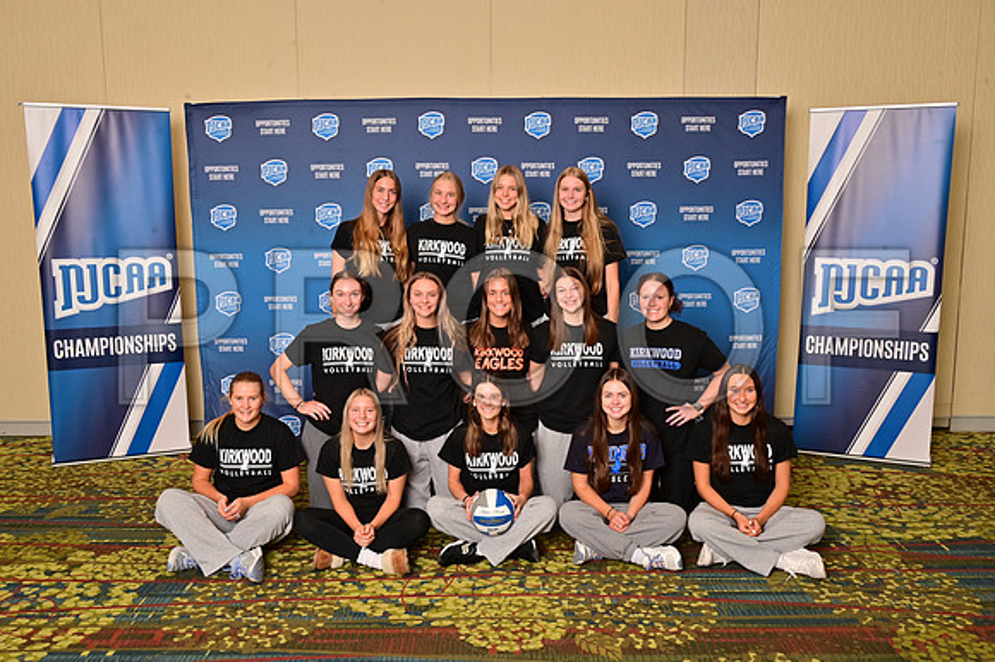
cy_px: 331
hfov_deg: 59.5
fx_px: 870
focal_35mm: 32
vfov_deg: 41.7
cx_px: 498
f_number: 11
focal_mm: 31.5
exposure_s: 1/125
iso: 400
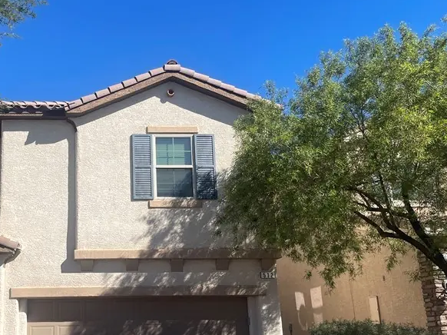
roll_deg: +0.5
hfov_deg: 41.2
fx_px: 568
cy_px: 190
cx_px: 92
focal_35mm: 44
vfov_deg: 32.8
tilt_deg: +13.4
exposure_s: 1/5128
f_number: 1.6
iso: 32
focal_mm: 5.1
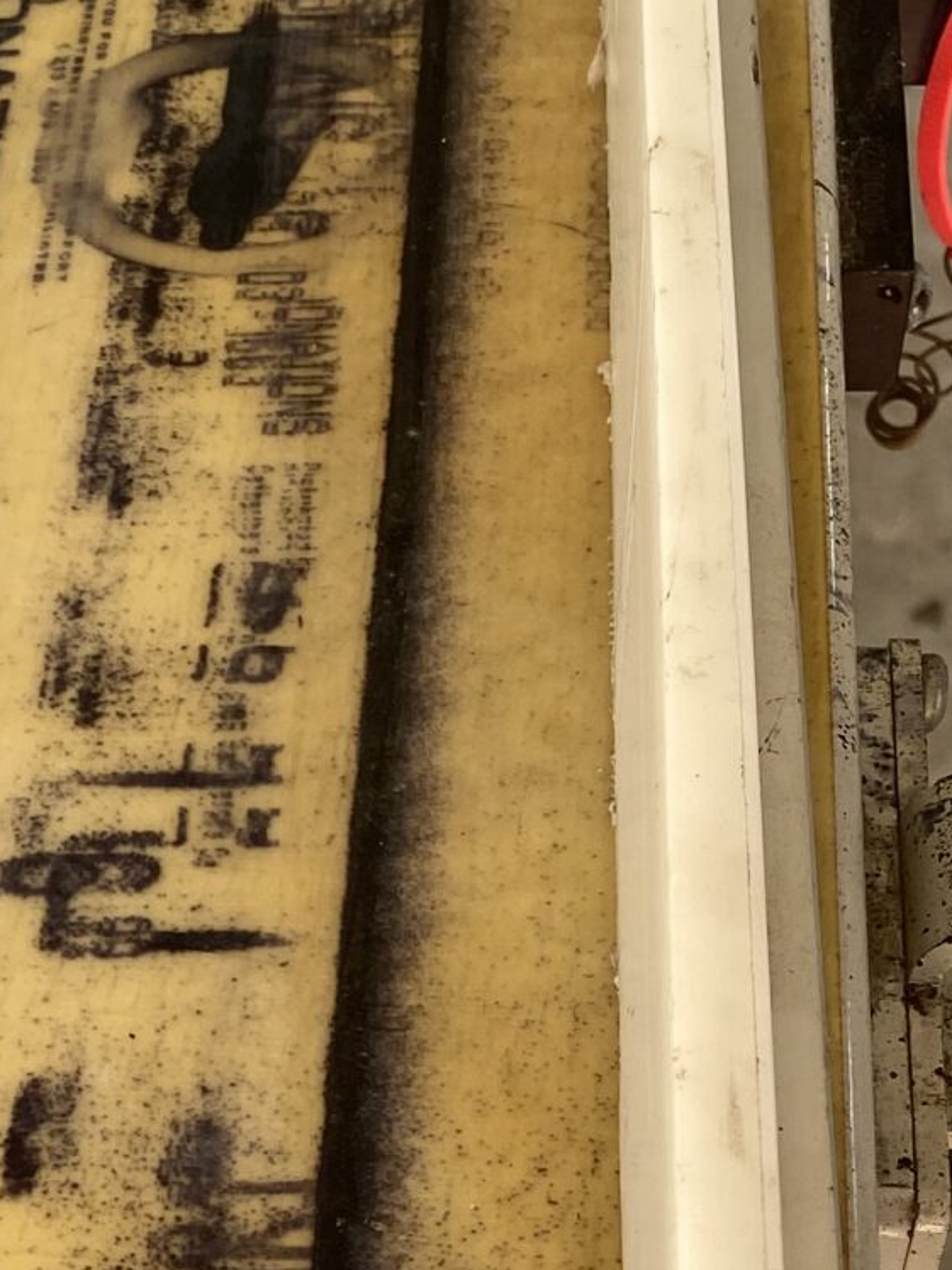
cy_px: 1331
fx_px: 3264
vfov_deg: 21.1
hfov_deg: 15.9
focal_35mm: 89
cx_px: -234
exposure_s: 1/131
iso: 32
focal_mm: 4.25
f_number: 1.8
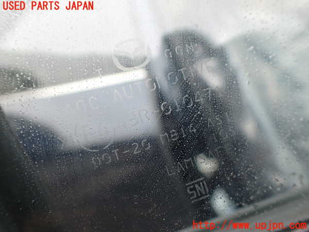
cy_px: 116
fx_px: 268
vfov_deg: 46.8
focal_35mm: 30
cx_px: 154
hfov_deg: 60.0
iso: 100
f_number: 2.3
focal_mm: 5.4
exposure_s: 1/125
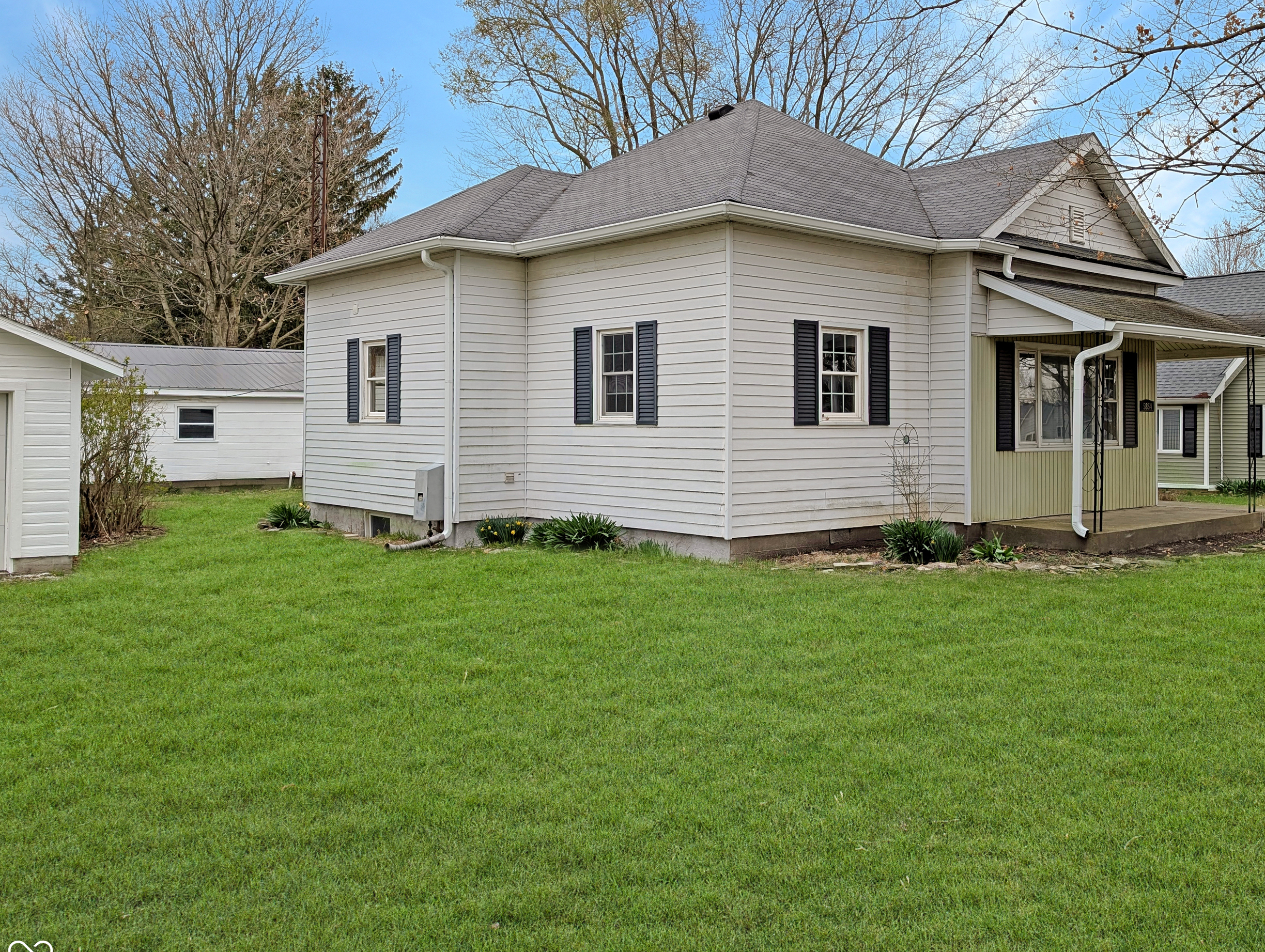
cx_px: 775
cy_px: 392
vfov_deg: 46.7
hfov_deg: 59.3
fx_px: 1098
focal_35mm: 30
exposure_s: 1/113
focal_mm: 6.9
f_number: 1.68
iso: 20
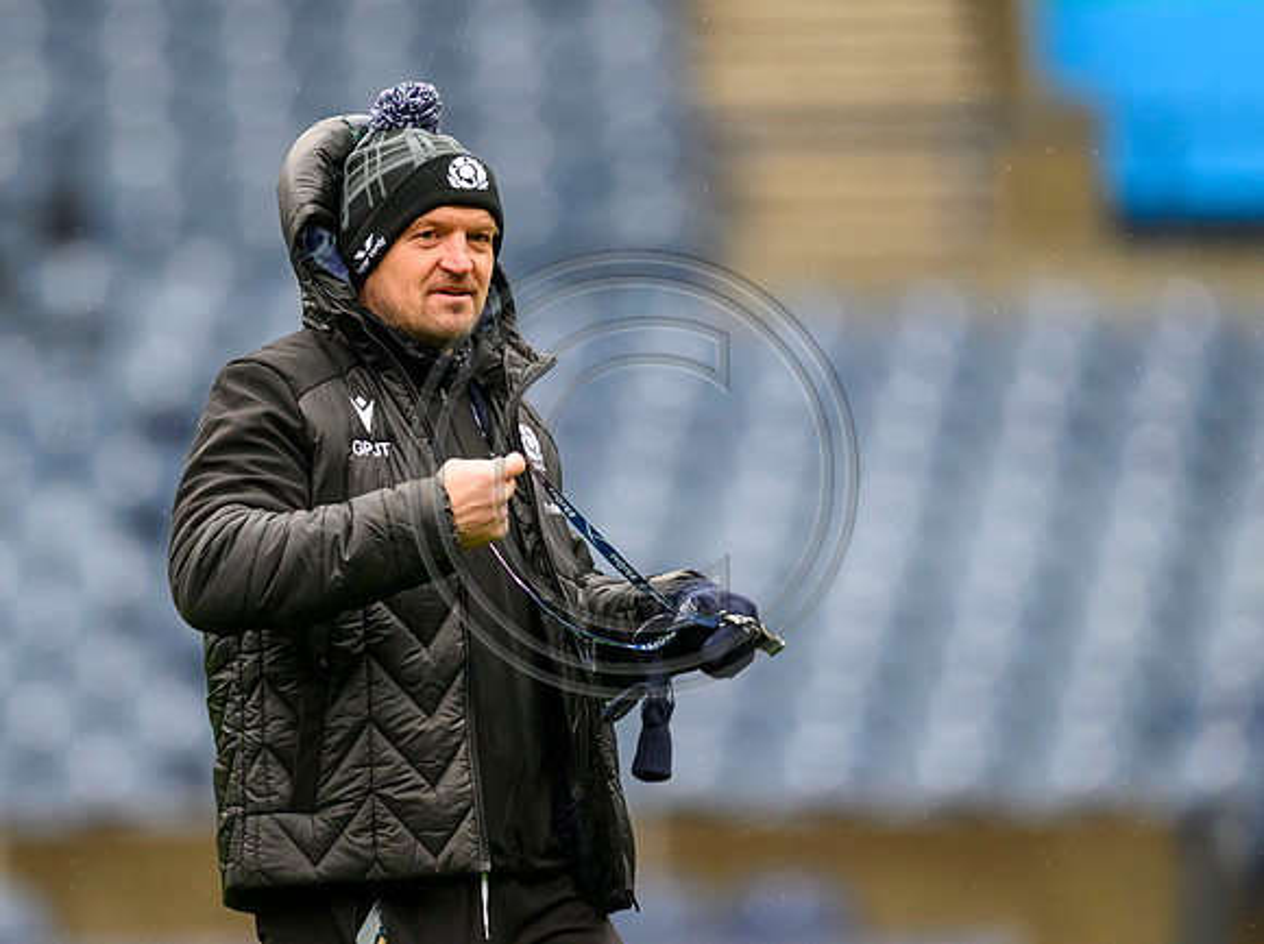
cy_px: 422
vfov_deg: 1.6
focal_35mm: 936
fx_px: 34138
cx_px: 480
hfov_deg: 2.1
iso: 5000
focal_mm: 784
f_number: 5.6
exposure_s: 1/640
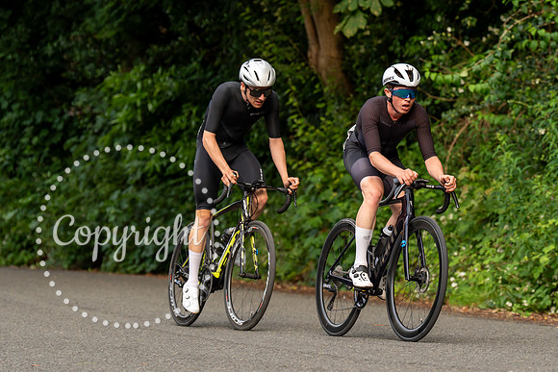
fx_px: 2572
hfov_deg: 12.4
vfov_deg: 8.3
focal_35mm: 166
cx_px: 383
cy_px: 117
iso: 400
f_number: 3.5
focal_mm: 121
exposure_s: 1/800
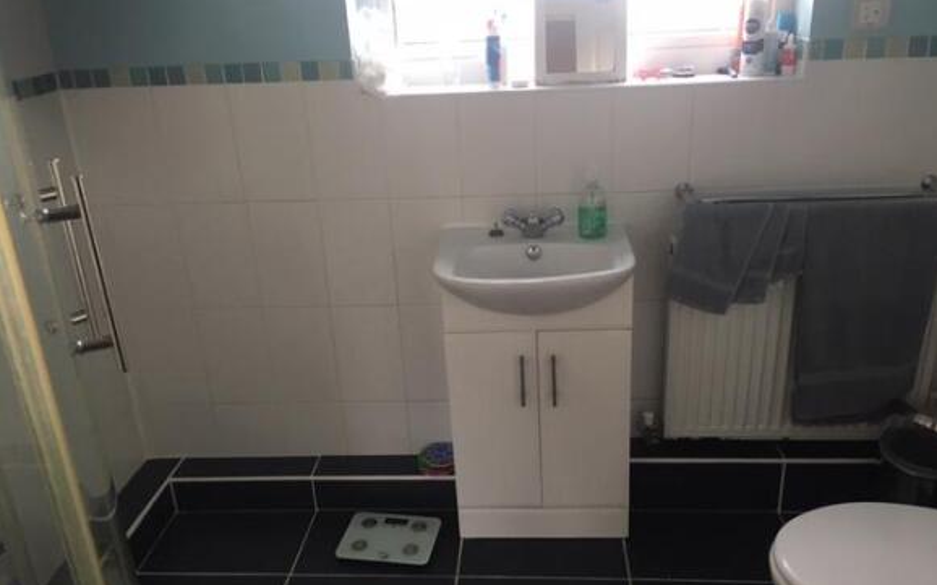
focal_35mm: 31
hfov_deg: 61.2
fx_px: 791
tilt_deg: -21.2
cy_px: 312
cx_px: 471
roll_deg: +2.9
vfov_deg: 40.6
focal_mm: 4.15
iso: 80
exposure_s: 1/33
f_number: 2.2
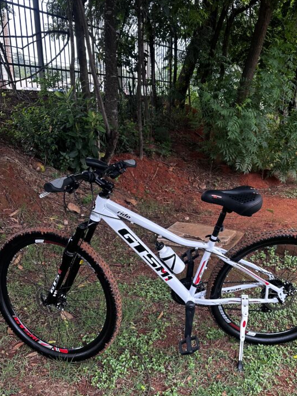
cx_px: 186
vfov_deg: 56.7
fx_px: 366
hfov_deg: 43.8
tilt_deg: -17.9
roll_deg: -0.3
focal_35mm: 32
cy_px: 221
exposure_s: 1/272
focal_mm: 6.86
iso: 80
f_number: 1.78
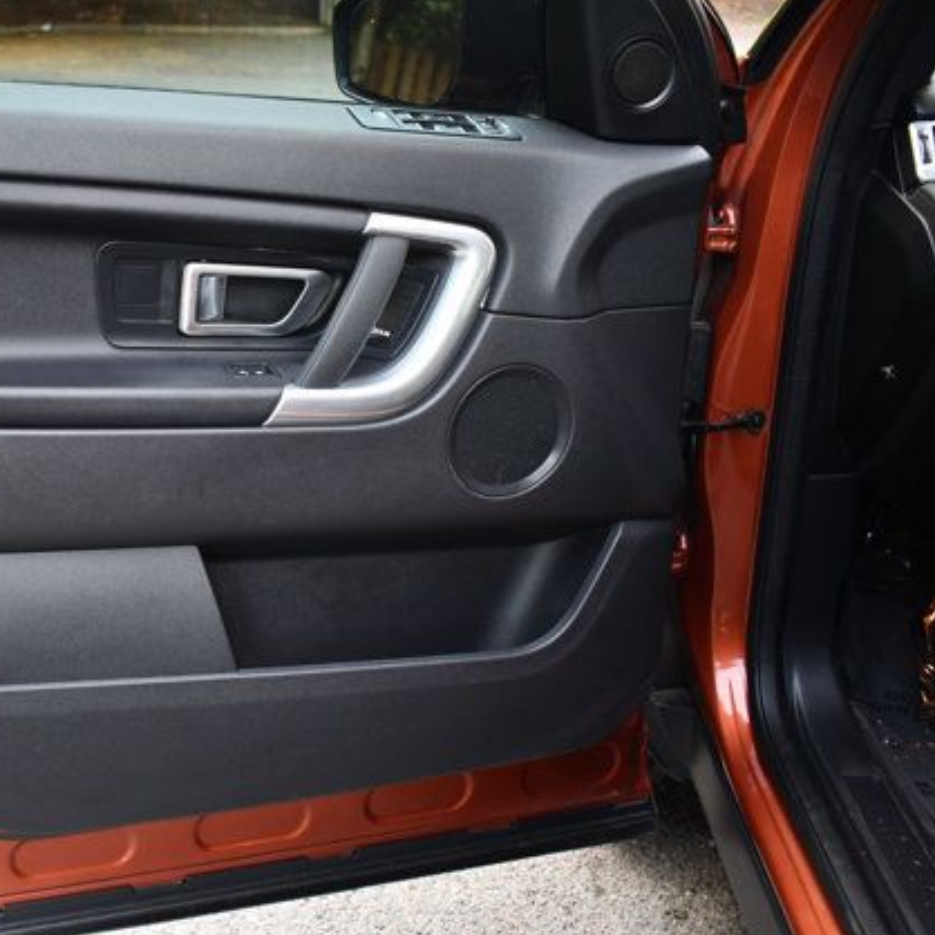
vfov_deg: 39.2
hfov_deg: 38.1
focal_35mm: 43
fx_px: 1314
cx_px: 224
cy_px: 466
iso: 800
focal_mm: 22
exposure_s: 1/200
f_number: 3.8
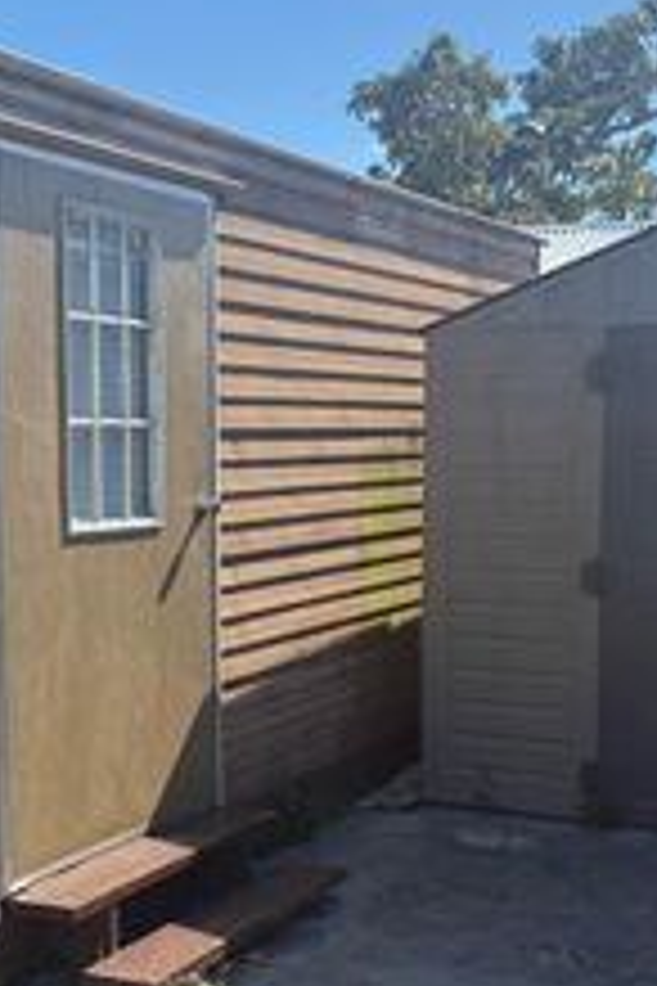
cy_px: 570
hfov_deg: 23.6
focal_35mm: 57
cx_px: 176
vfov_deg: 35.0
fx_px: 1560
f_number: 1.78
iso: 100
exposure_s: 1/4673
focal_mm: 6.76
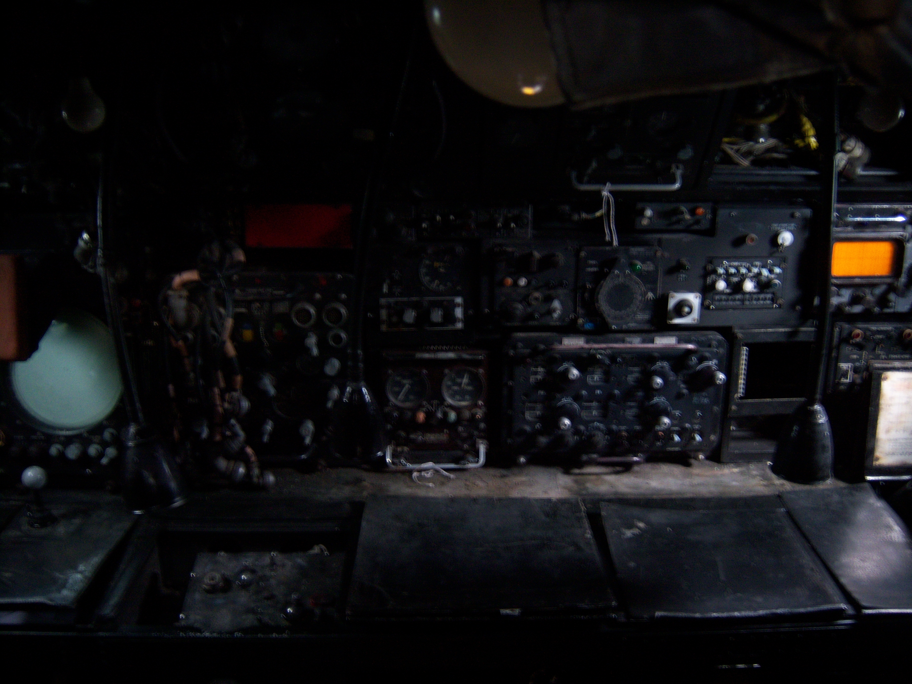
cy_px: 342
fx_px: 948
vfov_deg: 39.7
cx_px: 456
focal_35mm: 36
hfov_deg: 51.4
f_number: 2.8
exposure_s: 1/8
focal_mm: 7.5
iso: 160
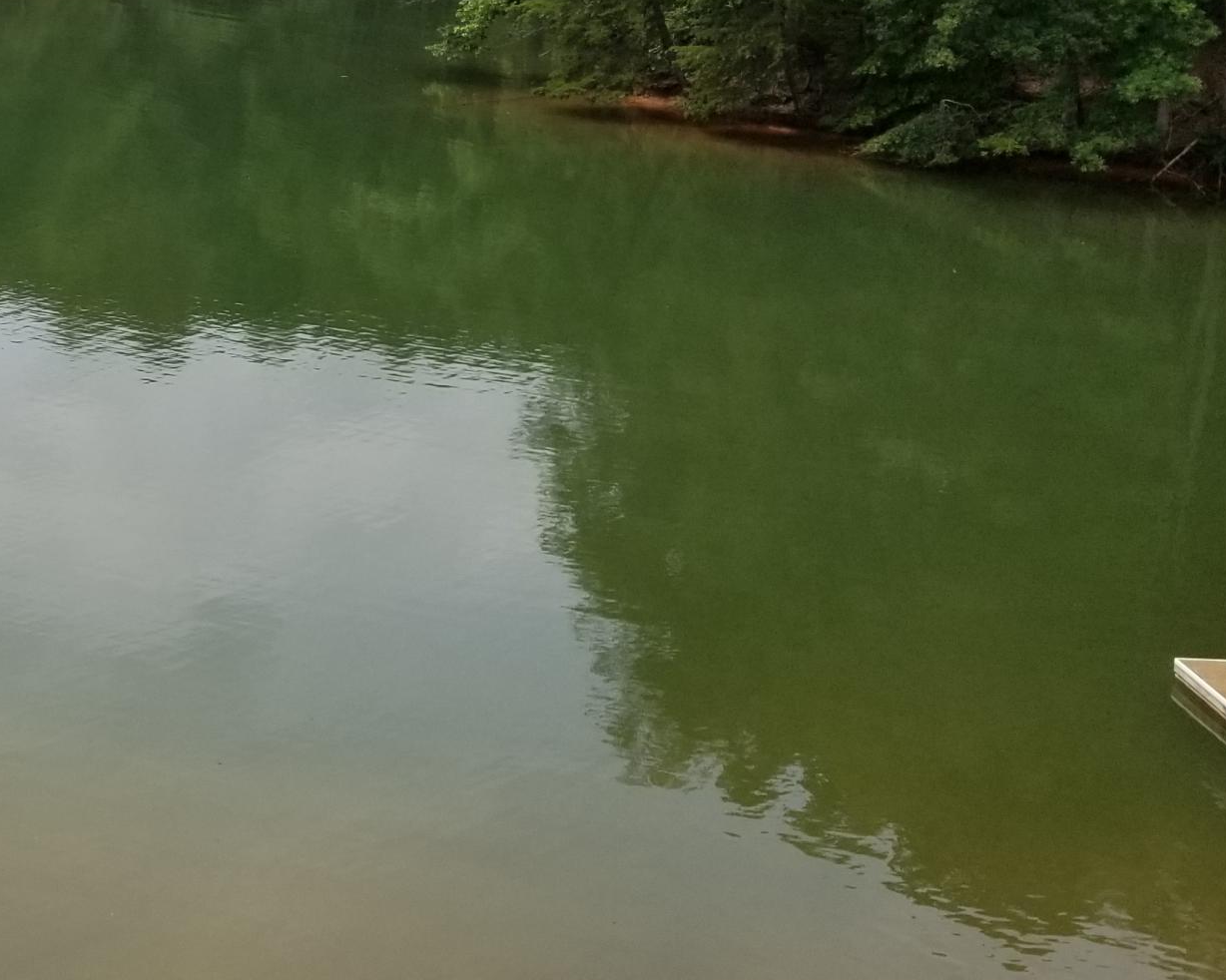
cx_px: 38
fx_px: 2249
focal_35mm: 62
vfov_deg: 24.4
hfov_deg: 28.8
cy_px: 266
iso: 50
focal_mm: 4.25
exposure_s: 1/2336
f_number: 1.7
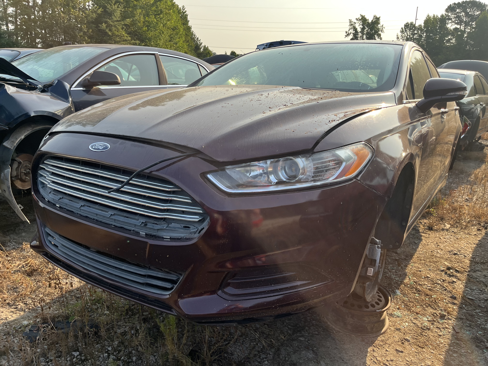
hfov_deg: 67.3
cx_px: 244
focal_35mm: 26
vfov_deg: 53.1
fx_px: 367
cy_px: 183
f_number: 1.6
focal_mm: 5.1
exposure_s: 1/1066
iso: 50
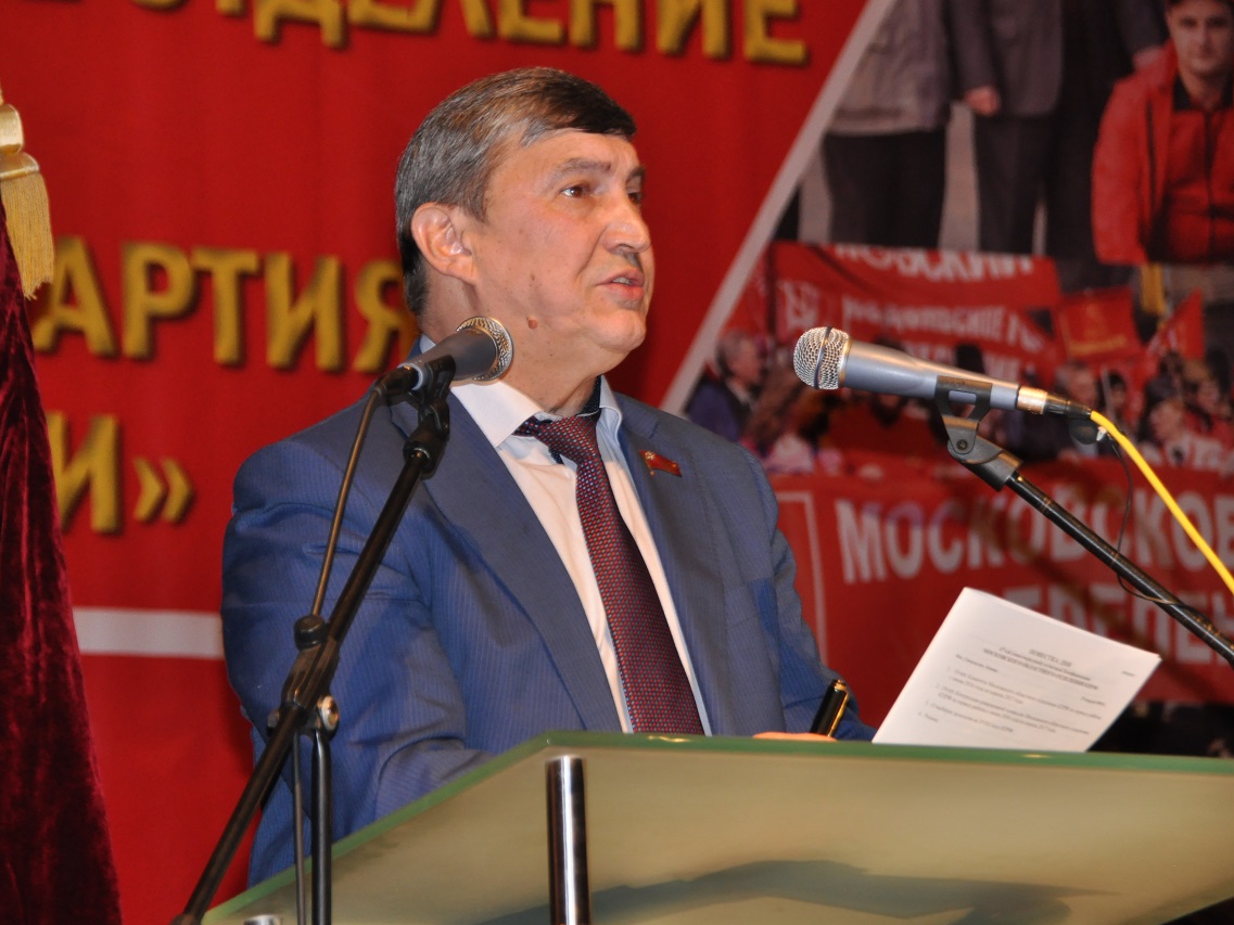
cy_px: 462
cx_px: 542
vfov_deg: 7.0
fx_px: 7558
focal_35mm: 212
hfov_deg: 9.3
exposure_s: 1/60
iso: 800
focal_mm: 130
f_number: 5.6
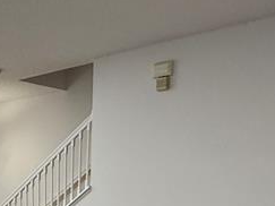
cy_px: 266
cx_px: 2
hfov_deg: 30.5
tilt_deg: -7.2
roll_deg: +1.7
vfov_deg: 22.3
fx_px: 468
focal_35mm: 59
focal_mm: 2.22
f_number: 2.2
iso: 160
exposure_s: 1/120
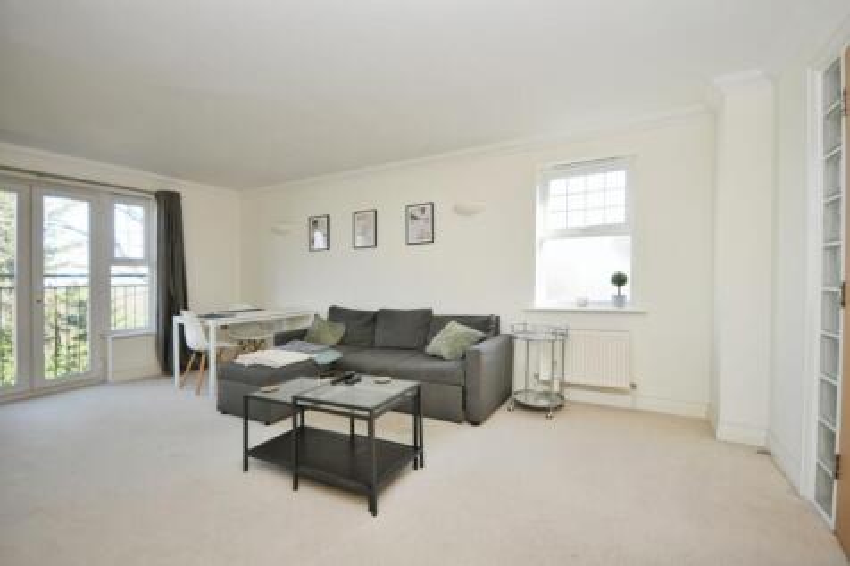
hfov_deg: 100.4
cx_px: 425
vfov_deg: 77.3
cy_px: 283
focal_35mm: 15
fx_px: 354
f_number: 5
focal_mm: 10
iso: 200
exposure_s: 1/80
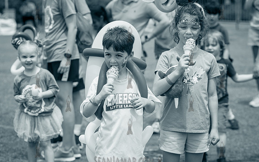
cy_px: 88
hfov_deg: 15.1
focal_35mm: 138
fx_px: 974
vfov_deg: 9.5
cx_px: 149
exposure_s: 1/2000
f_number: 4.5
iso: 250
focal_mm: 112
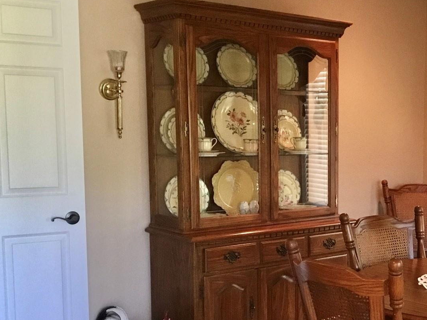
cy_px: 217
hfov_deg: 31.0
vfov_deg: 24.7
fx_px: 728
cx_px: 398
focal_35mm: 59
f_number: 2.4
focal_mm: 3.3
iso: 125
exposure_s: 1/30
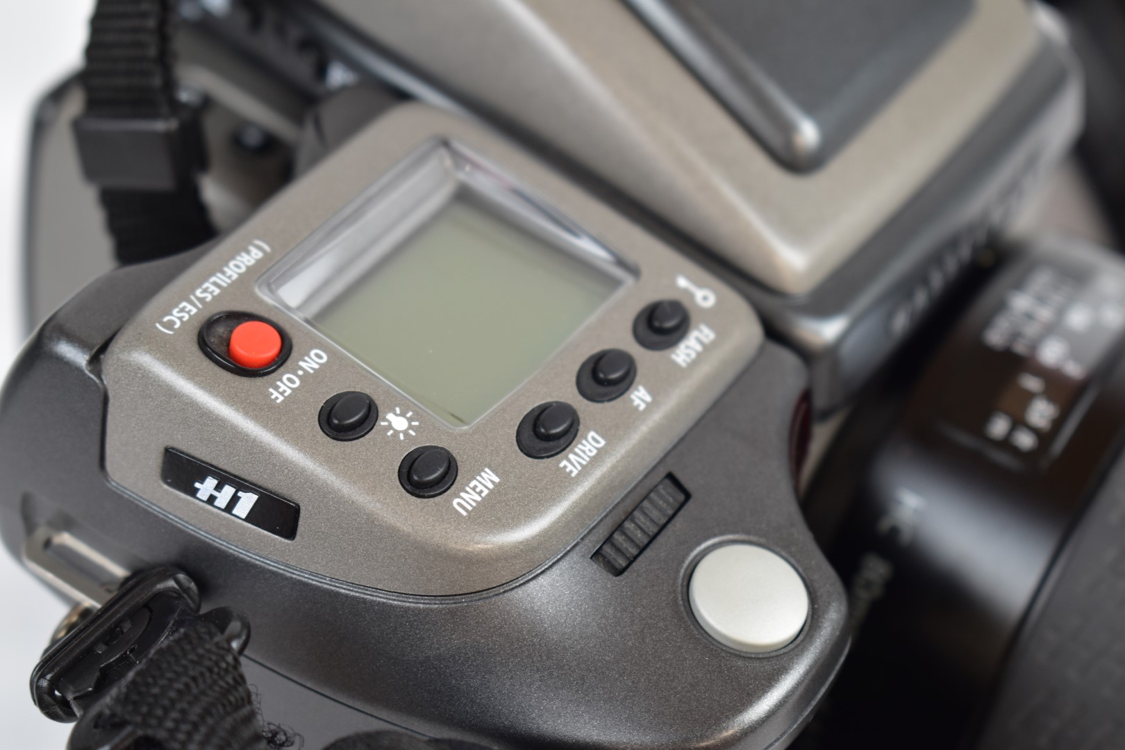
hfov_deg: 27.0
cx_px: 562
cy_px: 375
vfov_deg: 18.2
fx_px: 2344
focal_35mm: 75
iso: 400
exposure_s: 1/15
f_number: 6.3
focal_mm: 50
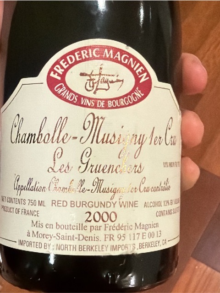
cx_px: 110
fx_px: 237
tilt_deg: -59.7
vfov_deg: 63.4
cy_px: 146
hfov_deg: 49.7
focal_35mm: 28
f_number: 2.2
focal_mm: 2.22
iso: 640
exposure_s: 1/120
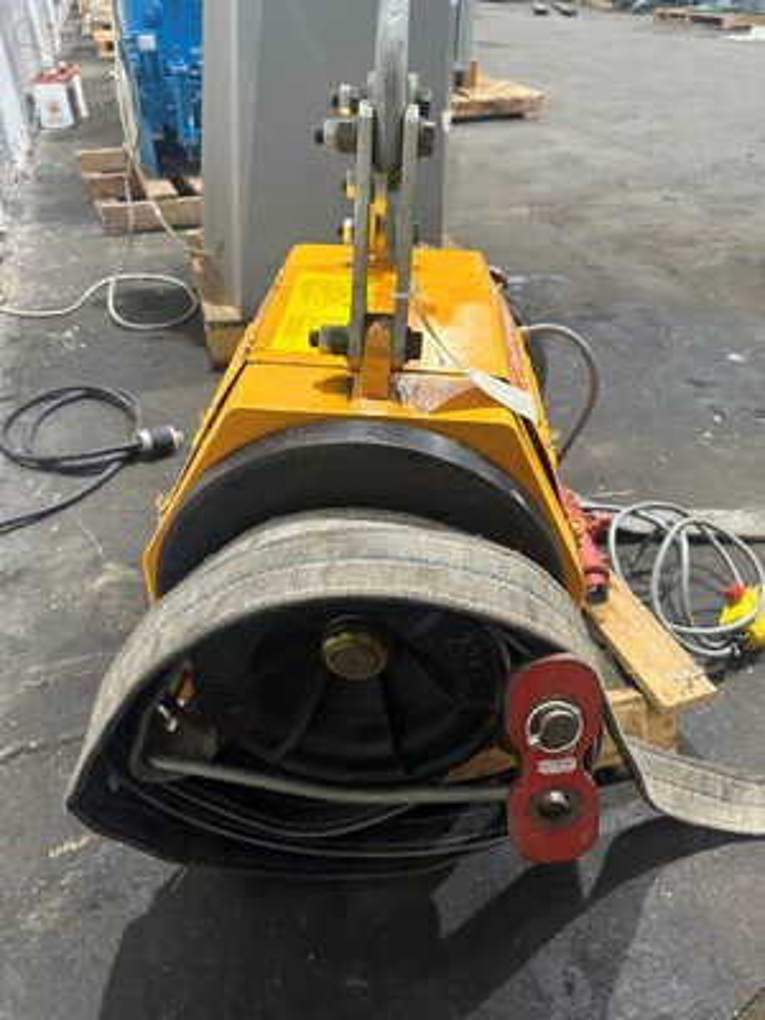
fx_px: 707
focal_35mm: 24
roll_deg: +0.3
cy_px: 510
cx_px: 382
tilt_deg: -37.2
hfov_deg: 56.8
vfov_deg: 71.6
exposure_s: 1/60
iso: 500
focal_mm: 6.86
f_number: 1.78
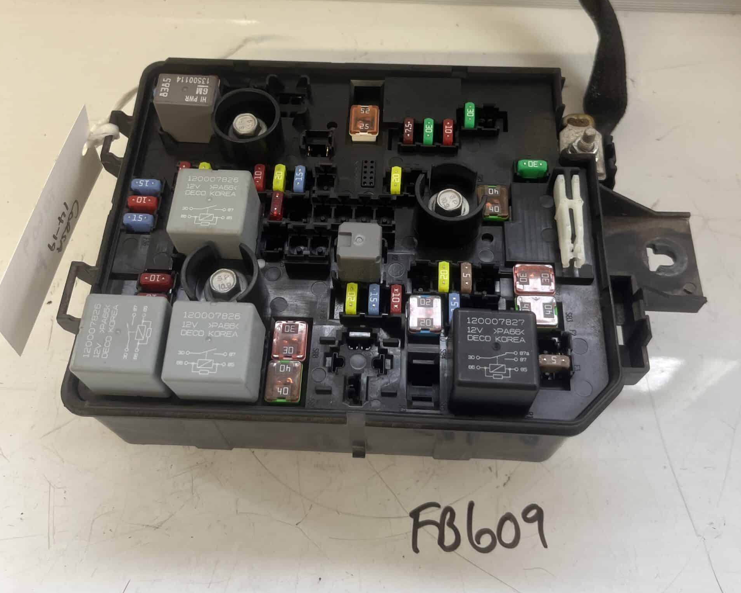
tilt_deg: -60.2
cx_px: 370
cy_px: 222
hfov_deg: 52.8
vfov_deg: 43.0
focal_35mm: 34
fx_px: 746
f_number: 1.6
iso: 125
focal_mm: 5.1
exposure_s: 1/115
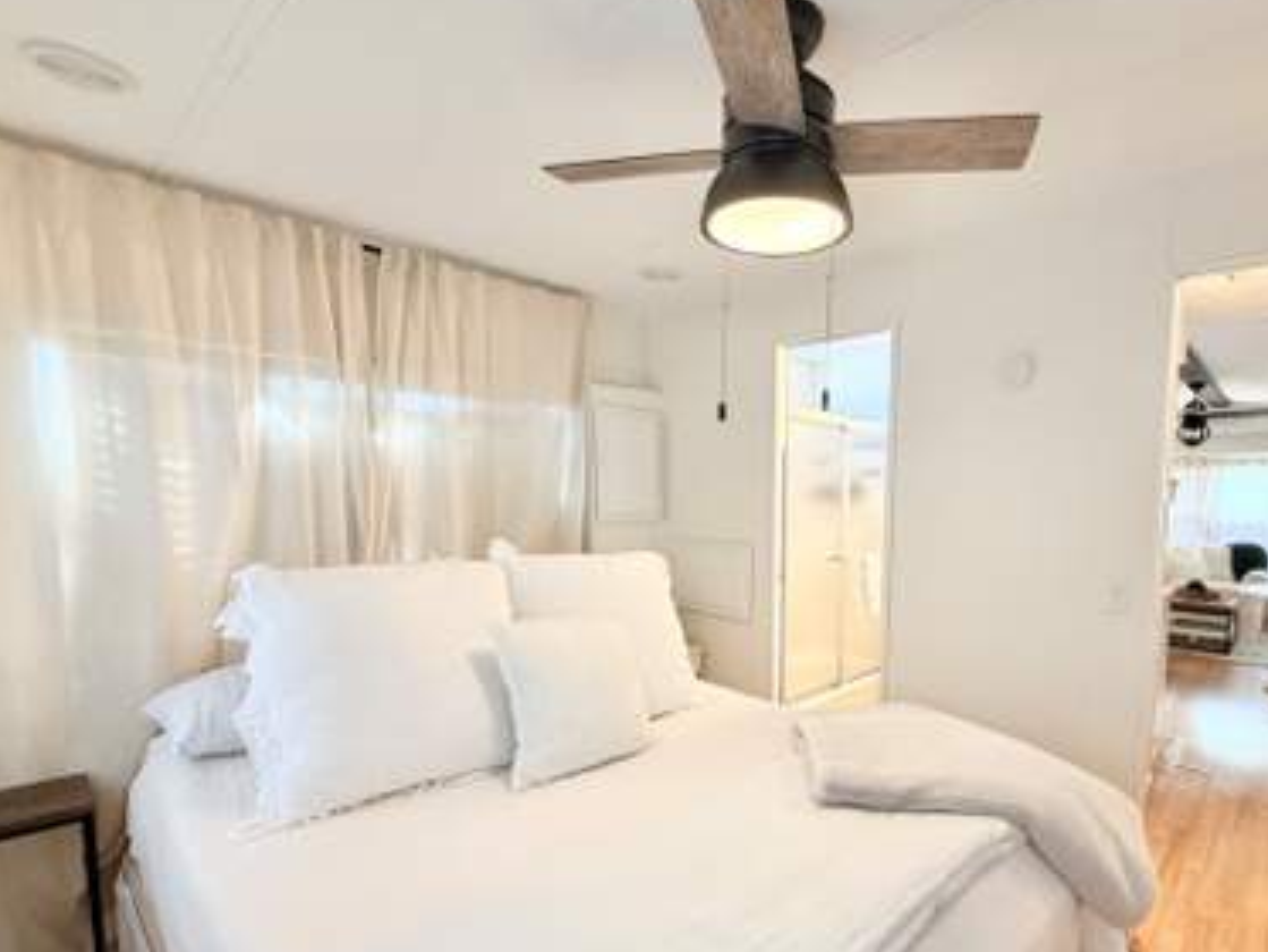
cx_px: 744
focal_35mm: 18
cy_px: 561
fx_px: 660
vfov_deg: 71.0
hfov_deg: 86.9
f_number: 2.2
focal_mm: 2.22
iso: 250
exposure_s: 1/60
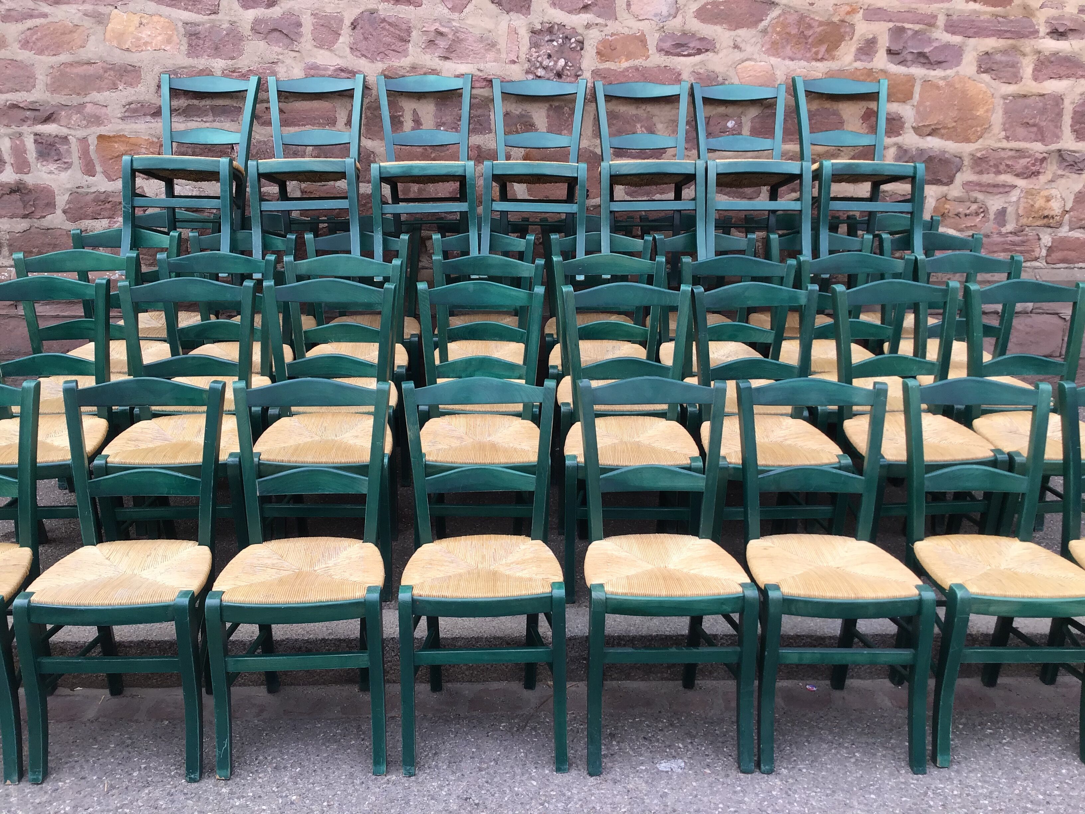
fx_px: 972
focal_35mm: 31
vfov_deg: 45.4
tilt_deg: -18.1
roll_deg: -0.8
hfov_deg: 58.4
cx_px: 542
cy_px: 407
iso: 25
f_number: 2.4
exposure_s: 1/213
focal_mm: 3.3
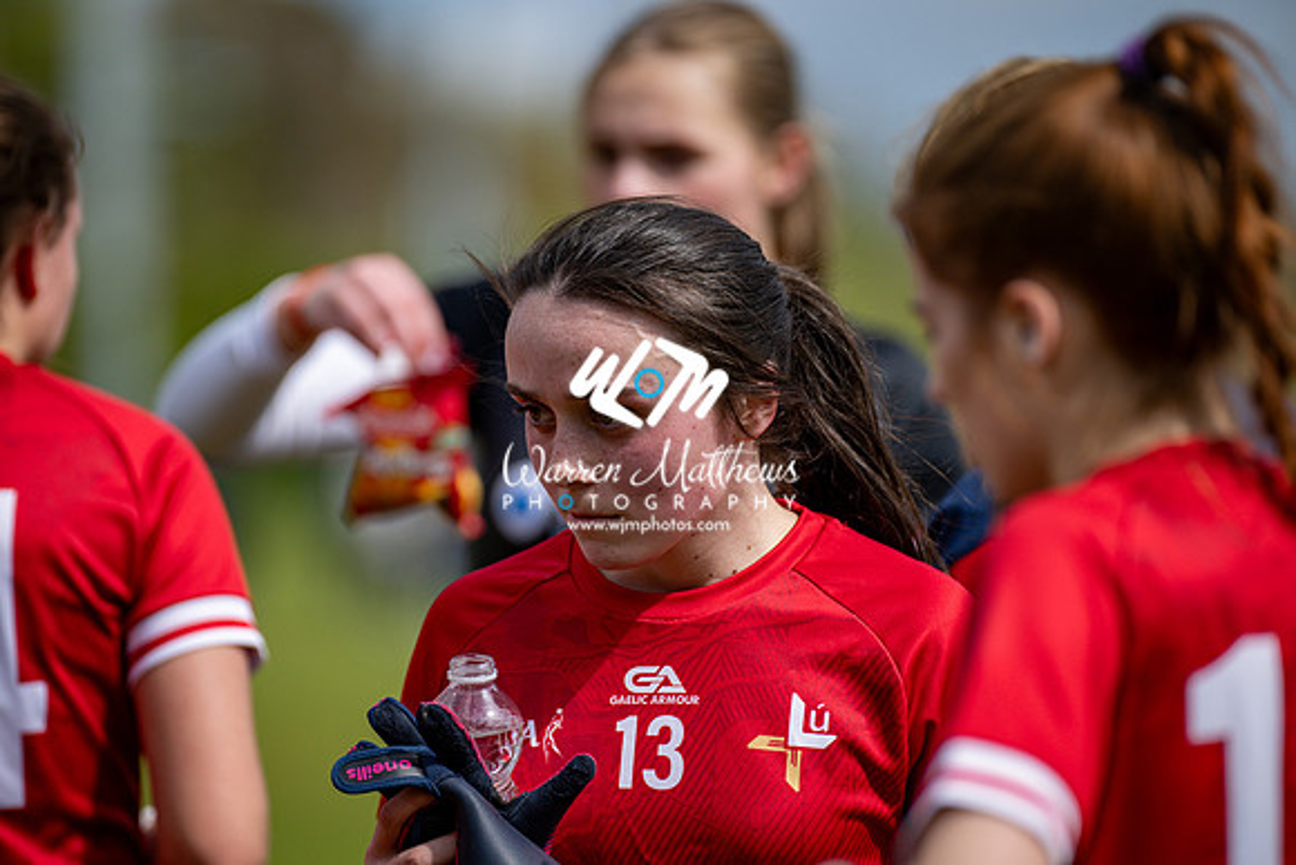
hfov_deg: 6.9
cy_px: 432
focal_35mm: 300
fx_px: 10802
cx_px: 648
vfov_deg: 4.6
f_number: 2.8
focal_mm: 300
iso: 320
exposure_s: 1/5000
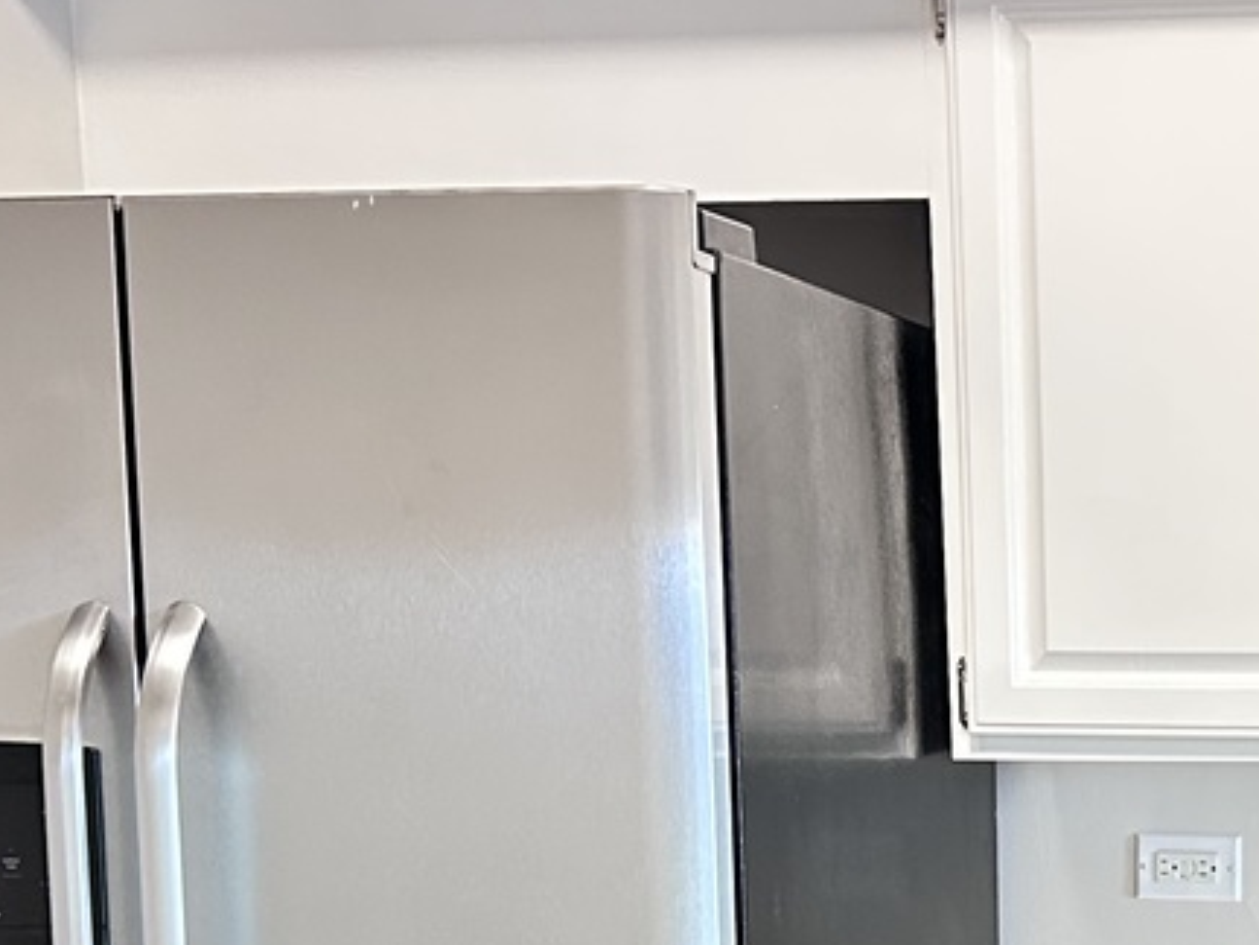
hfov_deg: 22.9
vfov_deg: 17.7
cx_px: 1408
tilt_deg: -7.1
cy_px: 1070
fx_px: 2910
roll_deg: +0.6
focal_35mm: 80
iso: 640
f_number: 1.78
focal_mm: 6.86
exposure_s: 1/60
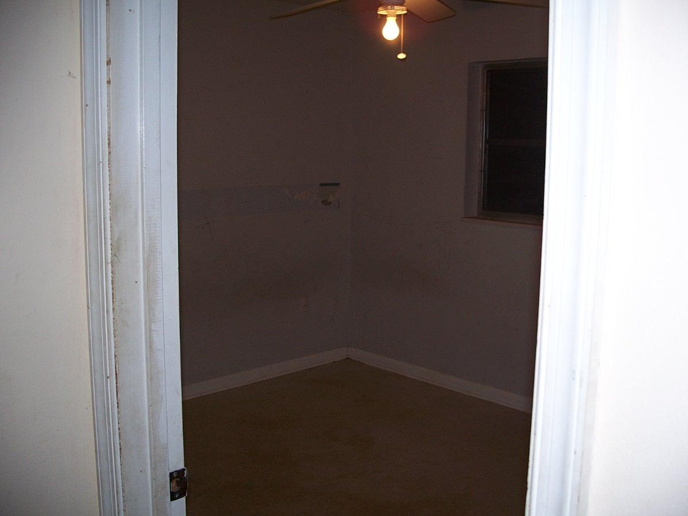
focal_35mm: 37
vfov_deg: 38.7
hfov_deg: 50.1
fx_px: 735
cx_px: 344
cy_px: 258
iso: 125
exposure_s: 1/60
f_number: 2.8
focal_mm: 7.8
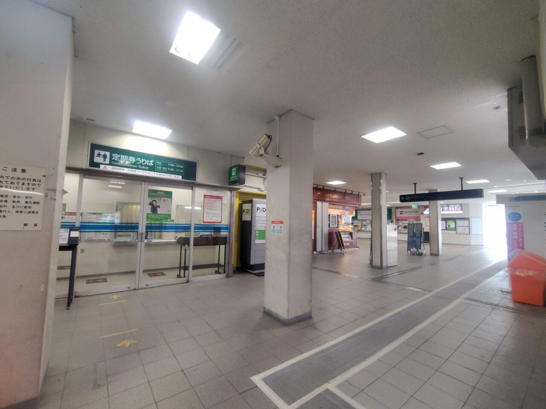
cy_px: 204
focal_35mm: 13
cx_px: 273
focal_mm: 2.16
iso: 566
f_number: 2.2
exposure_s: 1/120
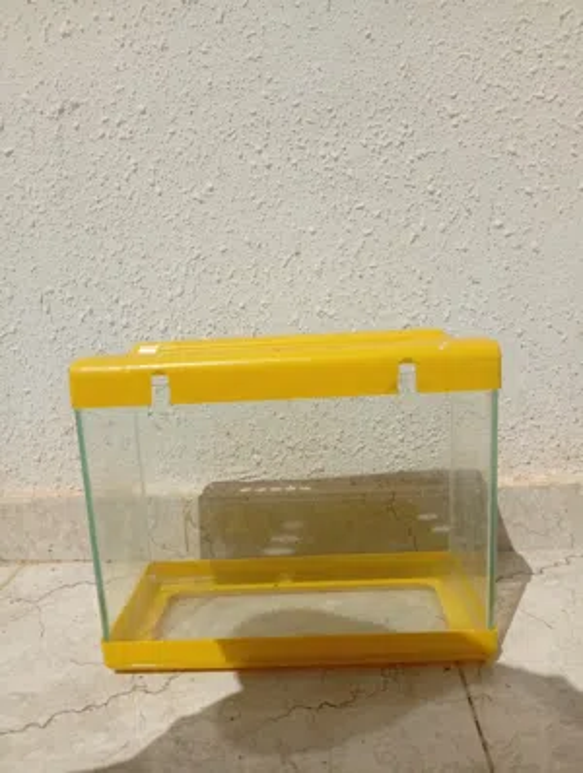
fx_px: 604
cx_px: 292
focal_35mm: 27
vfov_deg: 65.2
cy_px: 386
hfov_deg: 51.5
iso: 50
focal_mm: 3.98
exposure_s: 1/1727
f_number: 1.8
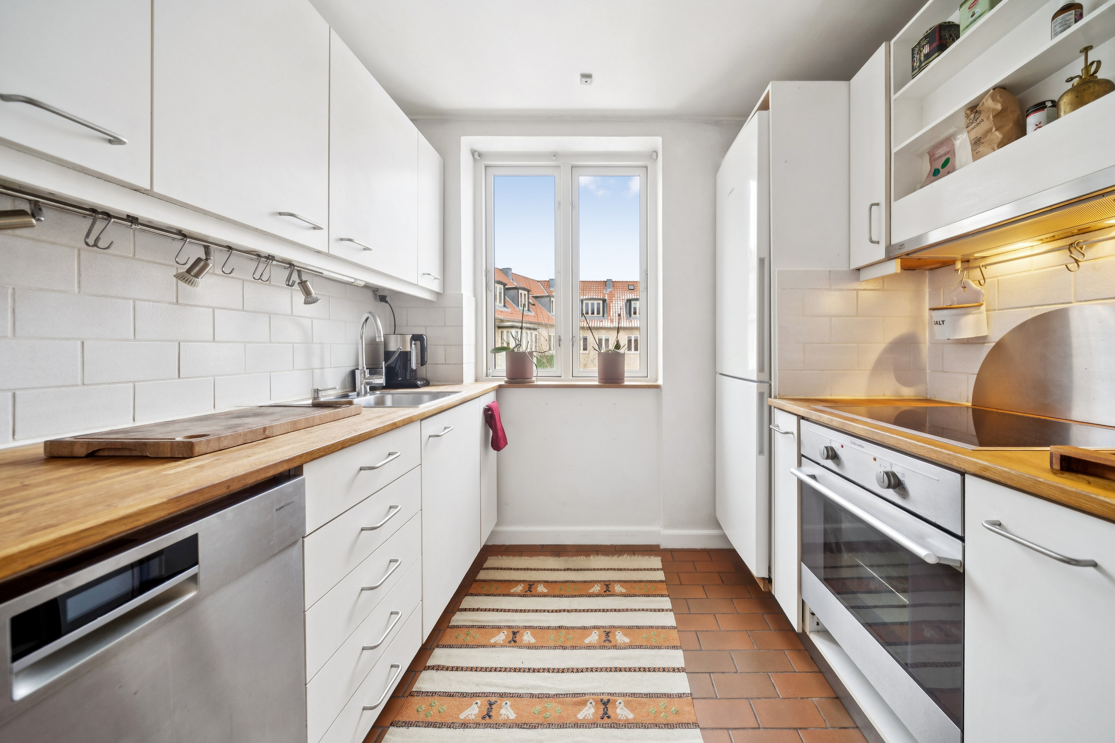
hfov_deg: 112.6
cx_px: 558
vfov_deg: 90.0
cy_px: 372
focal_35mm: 12
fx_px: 372
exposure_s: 1/4
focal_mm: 12
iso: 160
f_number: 5.6
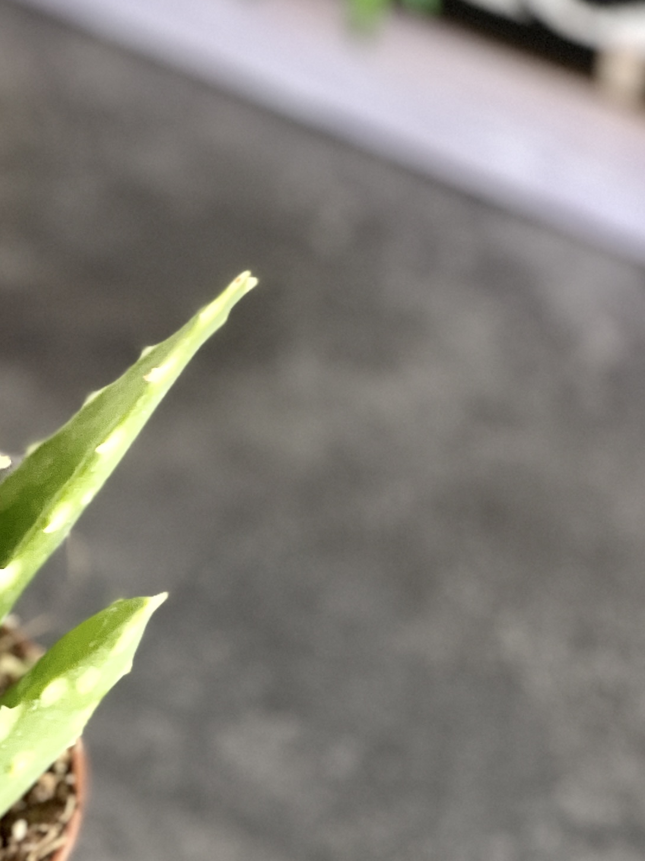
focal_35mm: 178
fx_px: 4424
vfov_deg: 11.1
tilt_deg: -51.0
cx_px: -243
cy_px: 694
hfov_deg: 8.2
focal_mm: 7.5
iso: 200
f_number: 2.2
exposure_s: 1/40
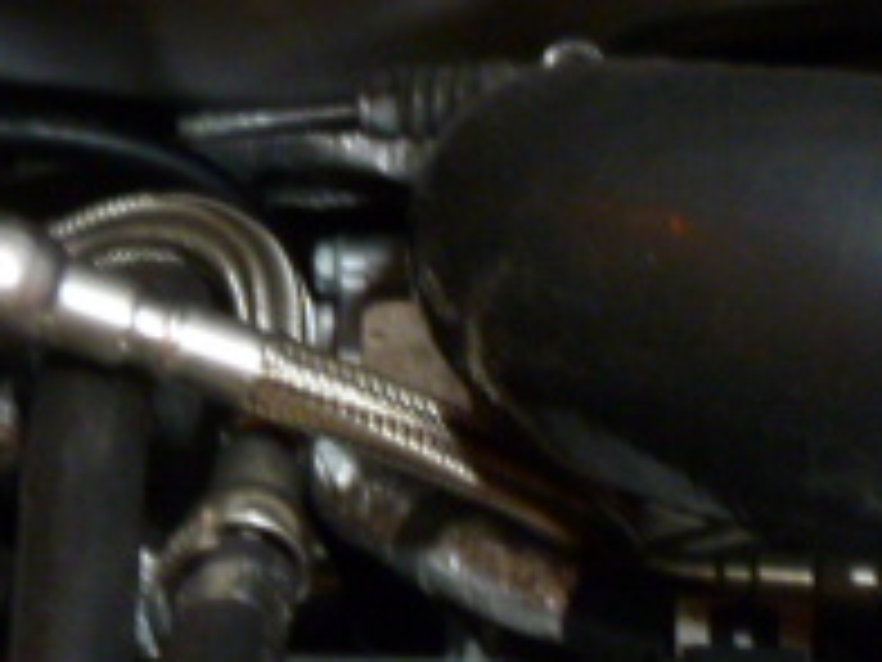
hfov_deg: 15.3
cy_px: 937
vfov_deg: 11.5
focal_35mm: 124
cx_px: 1089
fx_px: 3159
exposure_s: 1/4
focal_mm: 6.8
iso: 400
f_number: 3.8
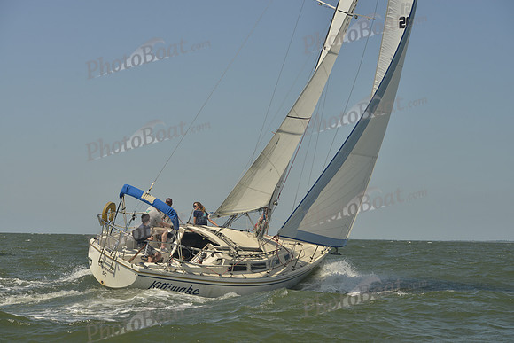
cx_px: 257
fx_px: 1071
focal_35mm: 75
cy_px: 172
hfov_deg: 27.0
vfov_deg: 18.2
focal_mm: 75
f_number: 8
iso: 280
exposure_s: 1/1000
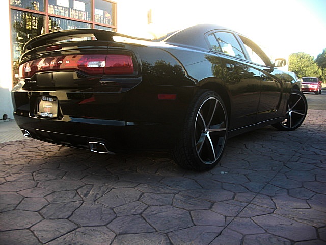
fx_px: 339
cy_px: 122
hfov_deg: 51.4
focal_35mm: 36
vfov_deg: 39.7
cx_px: 163
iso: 50
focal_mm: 6.3
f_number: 2.8
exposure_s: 1/100
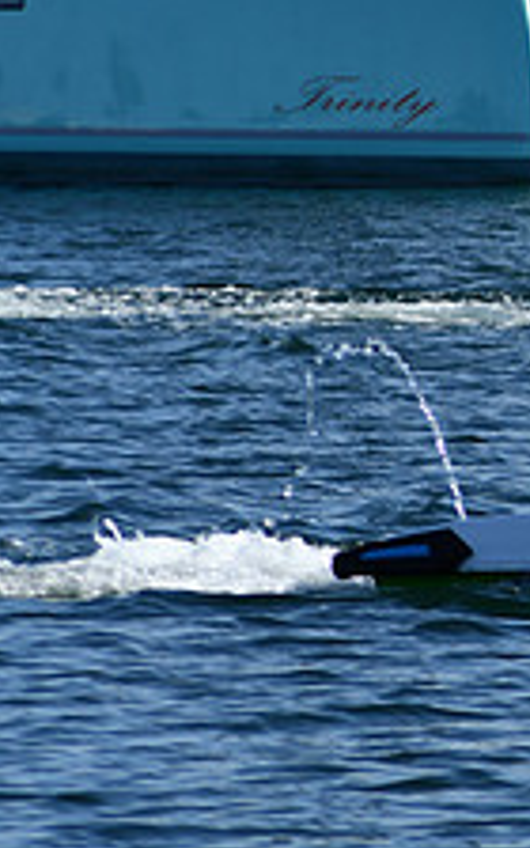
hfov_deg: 1.8
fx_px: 16455
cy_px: 229
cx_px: 1094
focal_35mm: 712
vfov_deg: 3.0
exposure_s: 1/1250
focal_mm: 180
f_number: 6.3
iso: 200
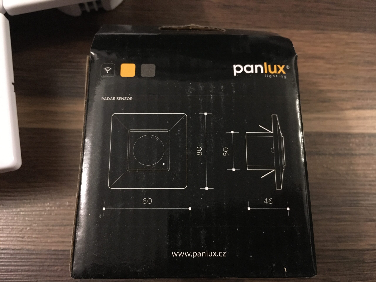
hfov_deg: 61.7
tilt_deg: -74.4
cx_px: 188
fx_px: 315
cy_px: 141
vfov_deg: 48.2
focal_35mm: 29
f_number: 2.2
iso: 400
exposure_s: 1/17
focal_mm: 4.15
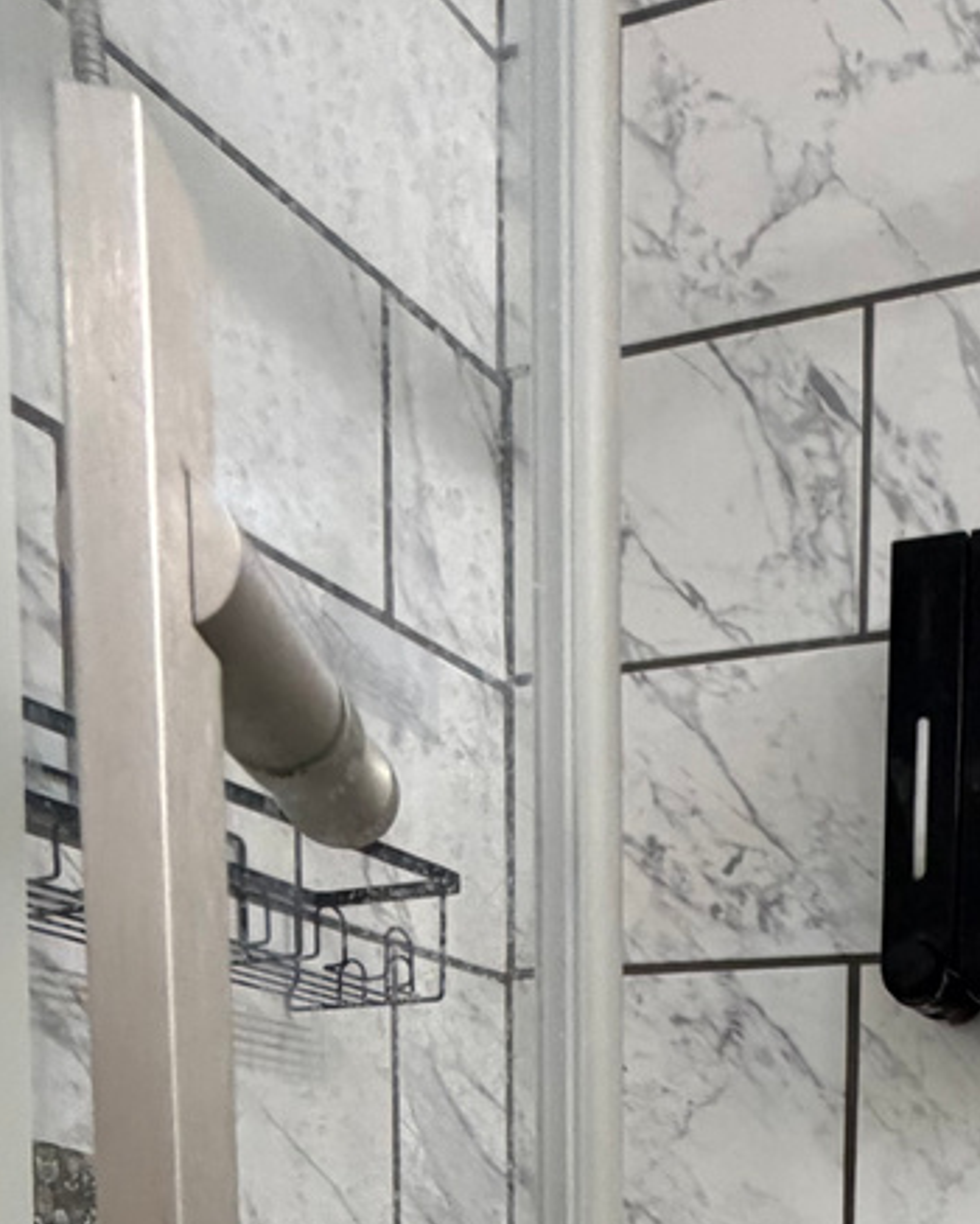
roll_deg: -2.4
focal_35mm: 42
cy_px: 1490
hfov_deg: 32.0
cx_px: 1050
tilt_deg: -4.8
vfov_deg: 34.5
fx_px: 1522
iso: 320
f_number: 2.2
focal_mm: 2.22
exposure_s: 1/120
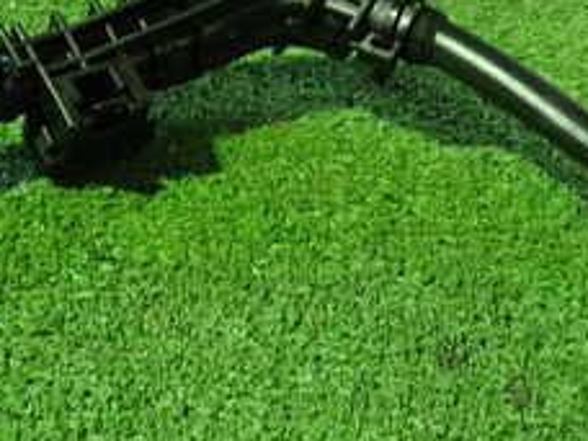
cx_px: 302
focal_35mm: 79
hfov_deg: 24.7
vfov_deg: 18.7
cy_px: 245
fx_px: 1342
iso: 800
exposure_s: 1/30
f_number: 2.3
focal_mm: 5.4
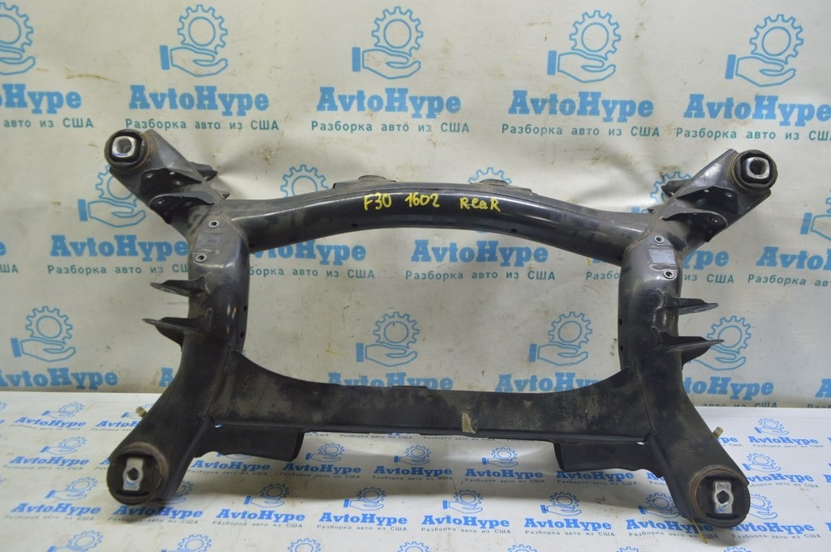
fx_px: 623
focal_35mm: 27
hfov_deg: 67.4
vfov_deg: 47.9
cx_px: 416
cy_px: 276
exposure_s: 1/20
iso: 400
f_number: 5.6
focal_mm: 18
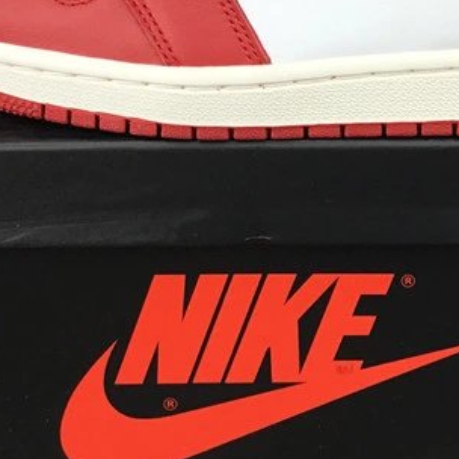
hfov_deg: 21.3
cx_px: 322
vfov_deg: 20.7
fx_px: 1215
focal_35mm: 81
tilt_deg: -13.3
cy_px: -1
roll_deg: +0.1
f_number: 2.4
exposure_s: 1/120
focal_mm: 3.3
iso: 40
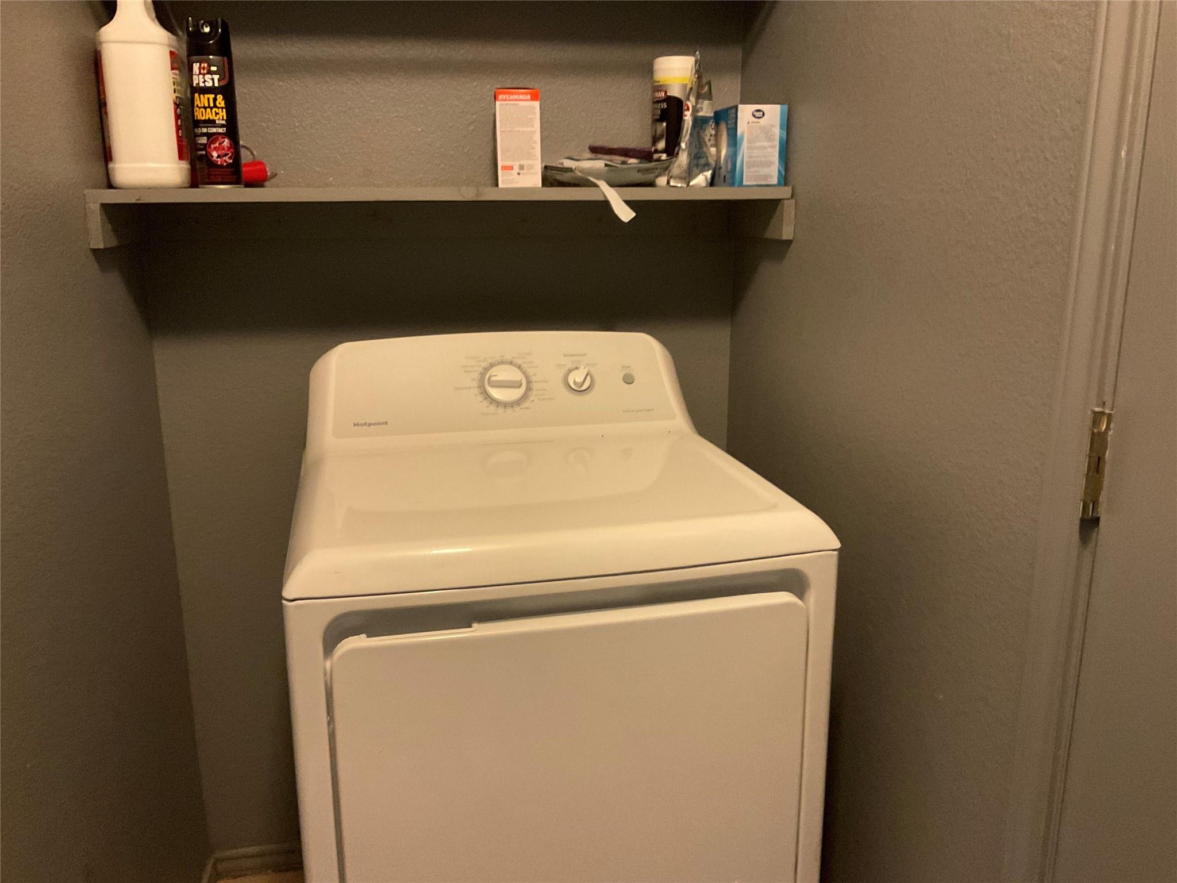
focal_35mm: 29
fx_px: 986
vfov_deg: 48.2
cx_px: 588
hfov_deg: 61.7
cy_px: 442
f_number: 1.8
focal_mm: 3
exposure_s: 1/30
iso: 400
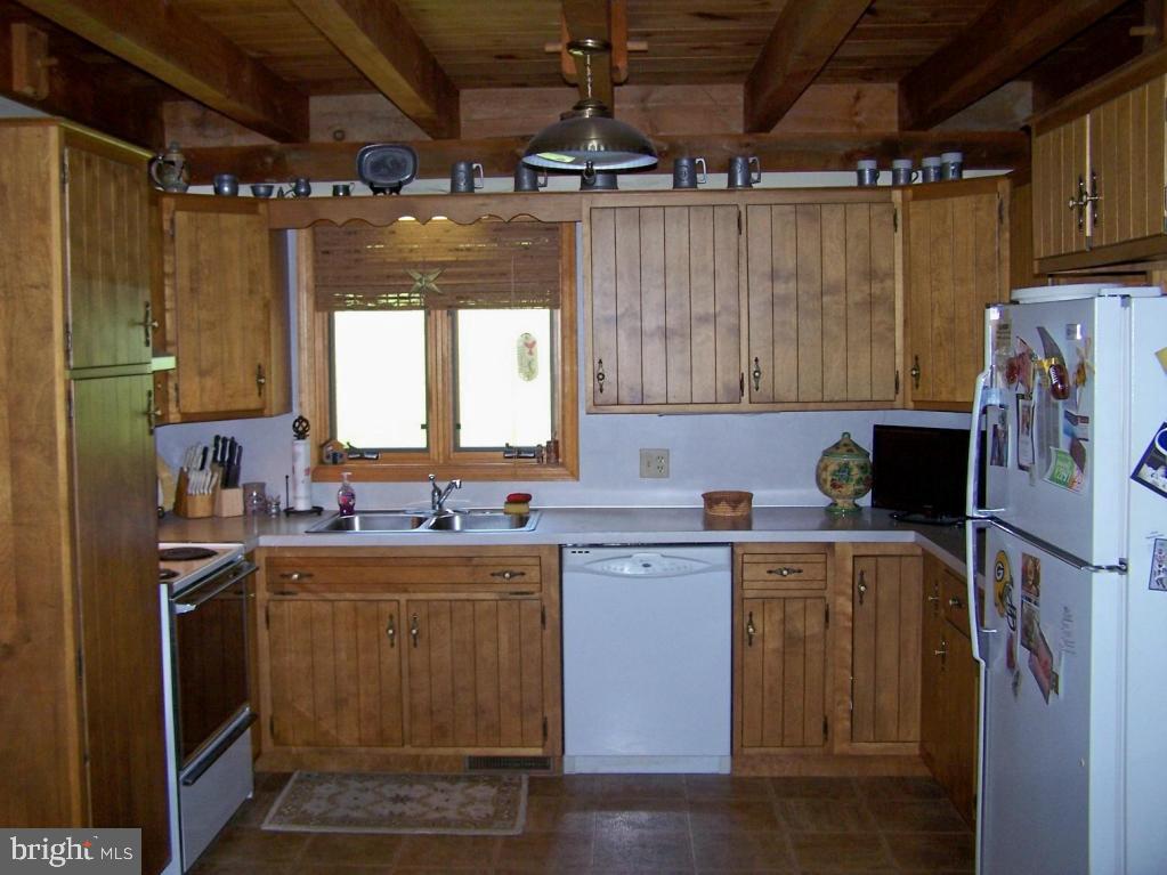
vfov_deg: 37.7
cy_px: 438
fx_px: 1281
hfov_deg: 49.0
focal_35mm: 38
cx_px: 584
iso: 140
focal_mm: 6.3
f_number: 2.8
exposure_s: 1/60
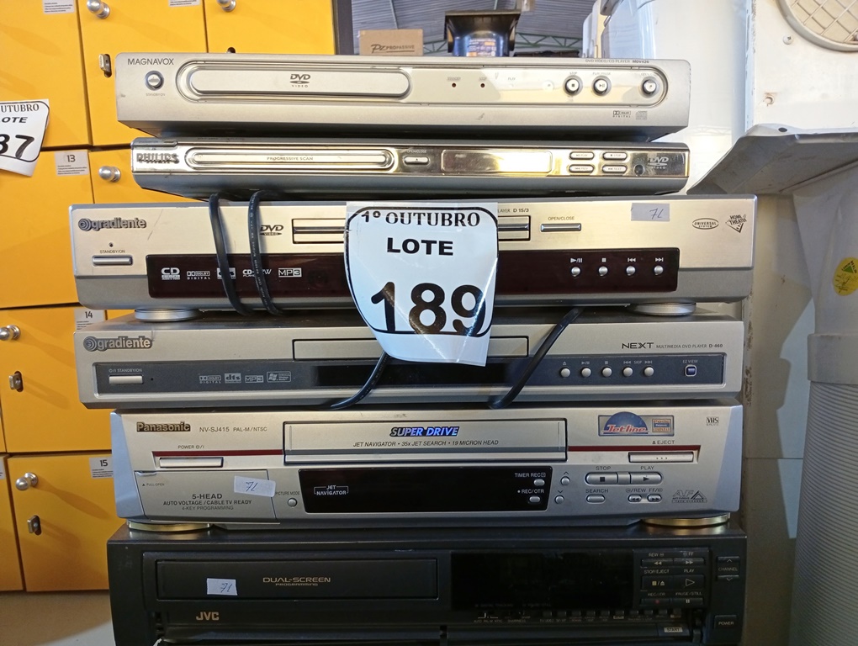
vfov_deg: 51.5
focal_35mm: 27
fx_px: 670
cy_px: 323
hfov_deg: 65.2
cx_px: 429
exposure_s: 1/30
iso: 713
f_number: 1.8
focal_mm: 3.98
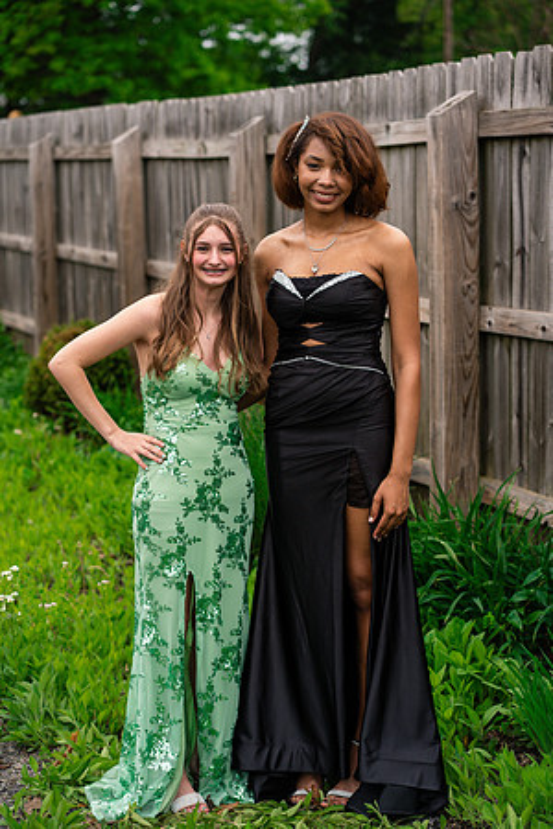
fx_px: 1958
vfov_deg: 23.9
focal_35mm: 85
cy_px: 414
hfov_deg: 16.1
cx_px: 276
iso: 400
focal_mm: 85
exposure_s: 1/1000
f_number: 3.5
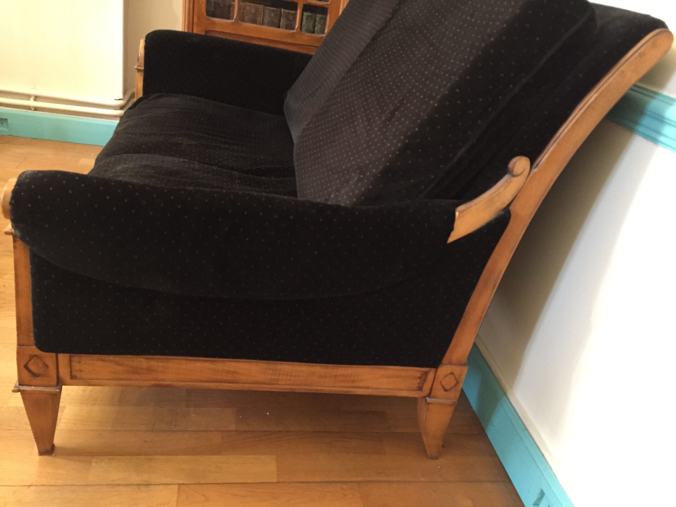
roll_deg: -12.0
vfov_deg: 48.2
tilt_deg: -27.1
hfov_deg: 61.7
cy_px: 254
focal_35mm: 29
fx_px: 566
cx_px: 338
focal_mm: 4.15
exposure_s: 1/17
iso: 320
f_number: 2.2
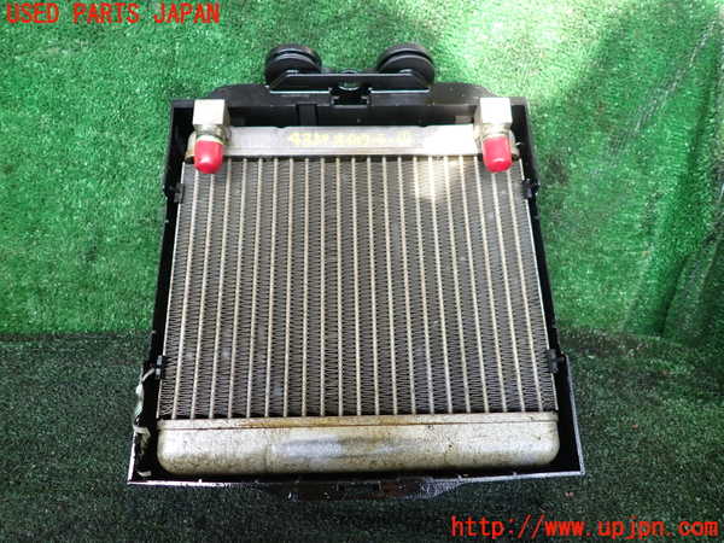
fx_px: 523
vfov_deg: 54.9
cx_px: 362
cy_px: 272
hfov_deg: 69.4
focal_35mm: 25
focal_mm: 4.5
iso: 100
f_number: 2
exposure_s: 1/100
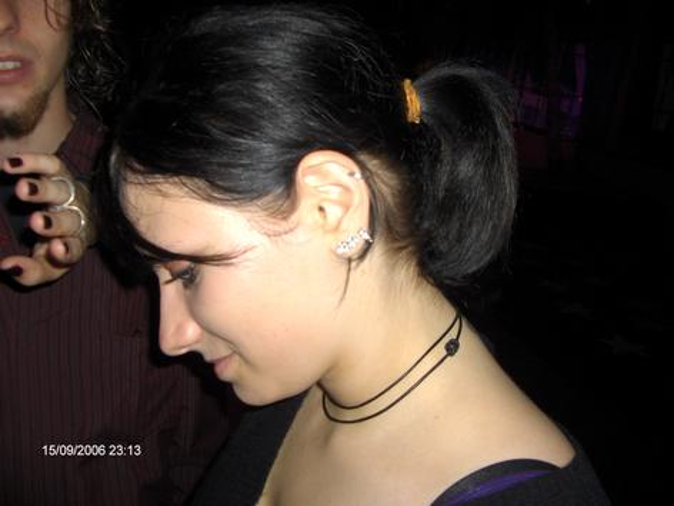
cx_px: 337
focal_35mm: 35
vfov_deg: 40.7
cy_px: 253
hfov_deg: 52.6
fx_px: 681
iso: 100
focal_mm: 5.8
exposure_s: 1/60
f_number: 2.6
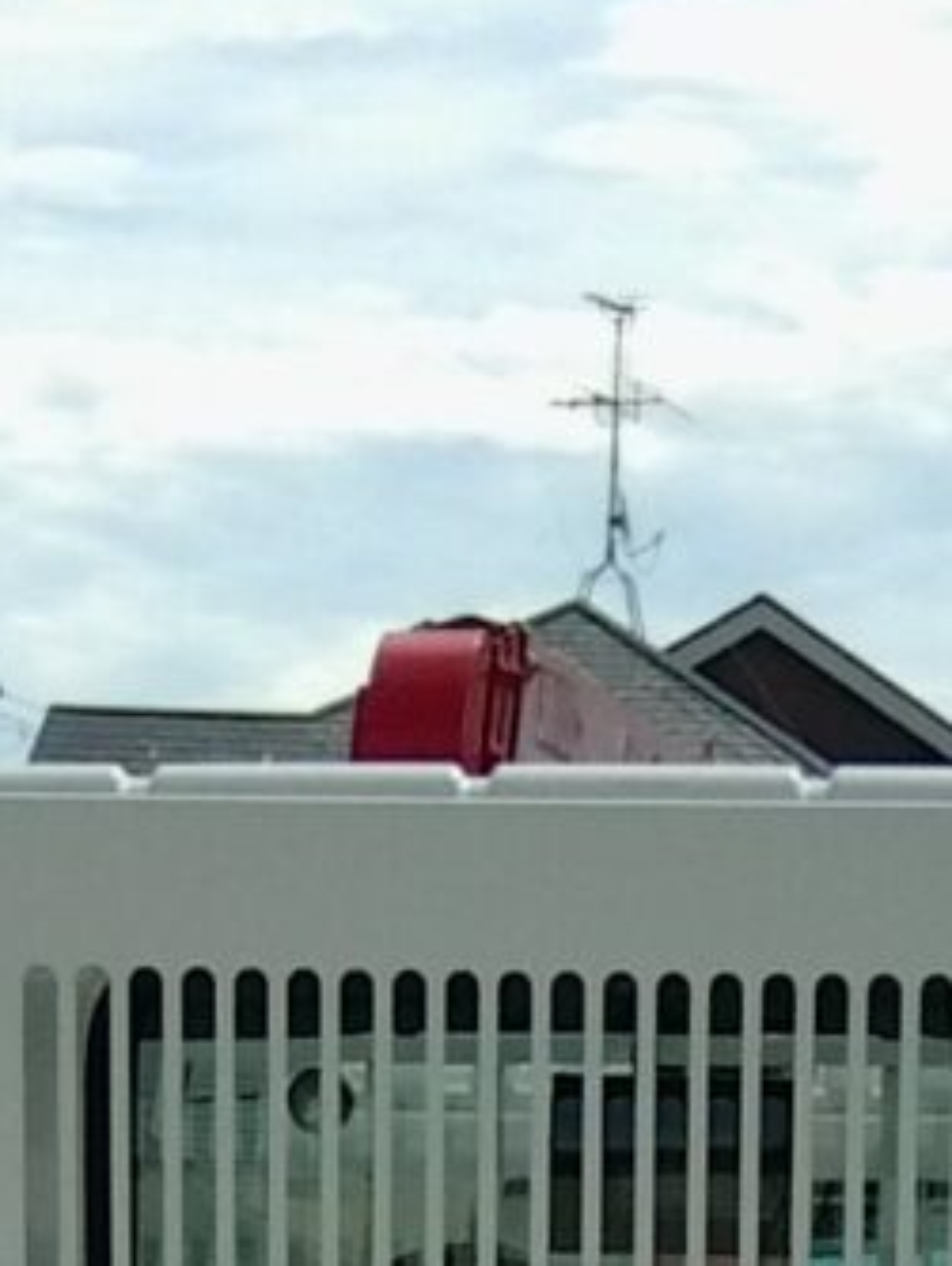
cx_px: 595
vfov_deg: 8.8
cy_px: 3286
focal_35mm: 199
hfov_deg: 7.5
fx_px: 7288
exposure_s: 1/1524
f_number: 2
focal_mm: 3
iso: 100
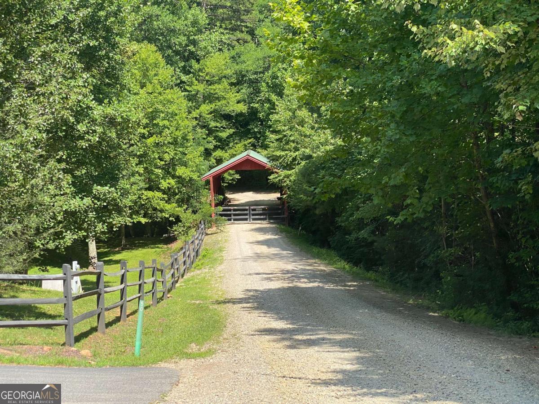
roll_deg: +1.4
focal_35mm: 52
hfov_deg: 36.8
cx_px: 270
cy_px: 202
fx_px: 810
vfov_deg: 28.0
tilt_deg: -5.6
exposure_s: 1/773
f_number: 2
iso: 20
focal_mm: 6
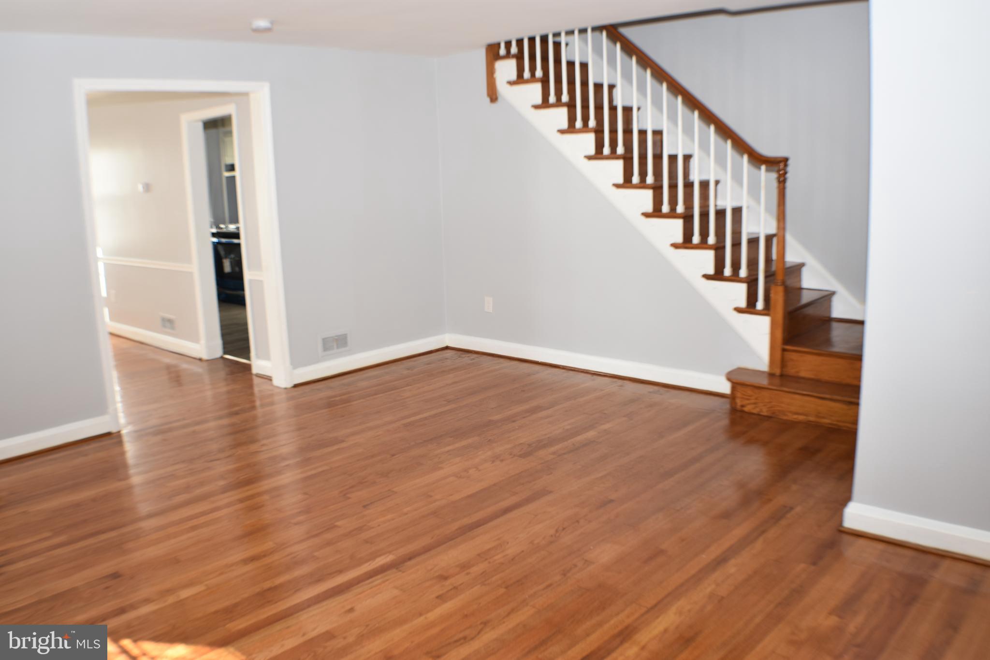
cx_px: 495
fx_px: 1072
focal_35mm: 39
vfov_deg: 34.2
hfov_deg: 49.6
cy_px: 330
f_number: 4
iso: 200
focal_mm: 26
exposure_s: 1/60
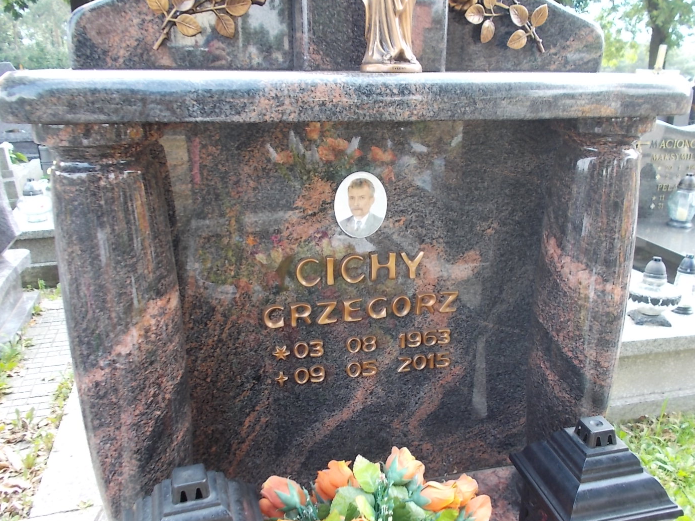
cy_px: 274
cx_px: 366
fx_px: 602
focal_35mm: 30
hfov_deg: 59.9
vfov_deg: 46.8
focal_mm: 4.6
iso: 80
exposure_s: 1/40
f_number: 3.2
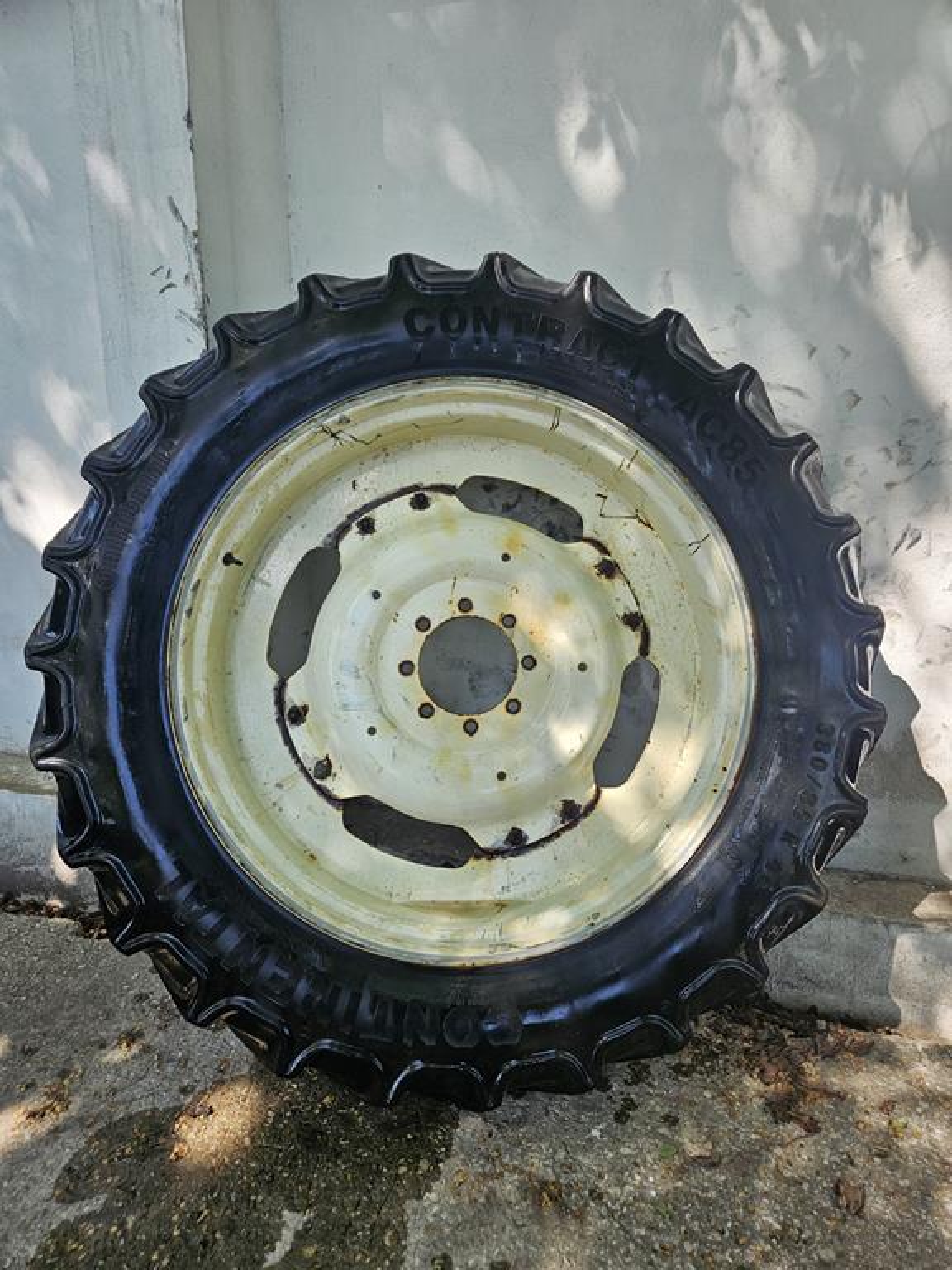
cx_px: 476
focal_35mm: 23
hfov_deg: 58.9
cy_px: 635
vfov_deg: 73.9
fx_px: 843
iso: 40
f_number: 1.8
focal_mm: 5.4
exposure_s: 1/423
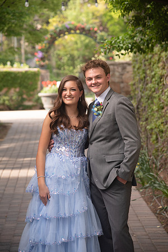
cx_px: 84
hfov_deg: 11.4
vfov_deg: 17.1
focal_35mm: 120
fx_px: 840
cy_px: 126
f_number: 5
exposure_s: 1/125
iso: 400
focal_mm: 120
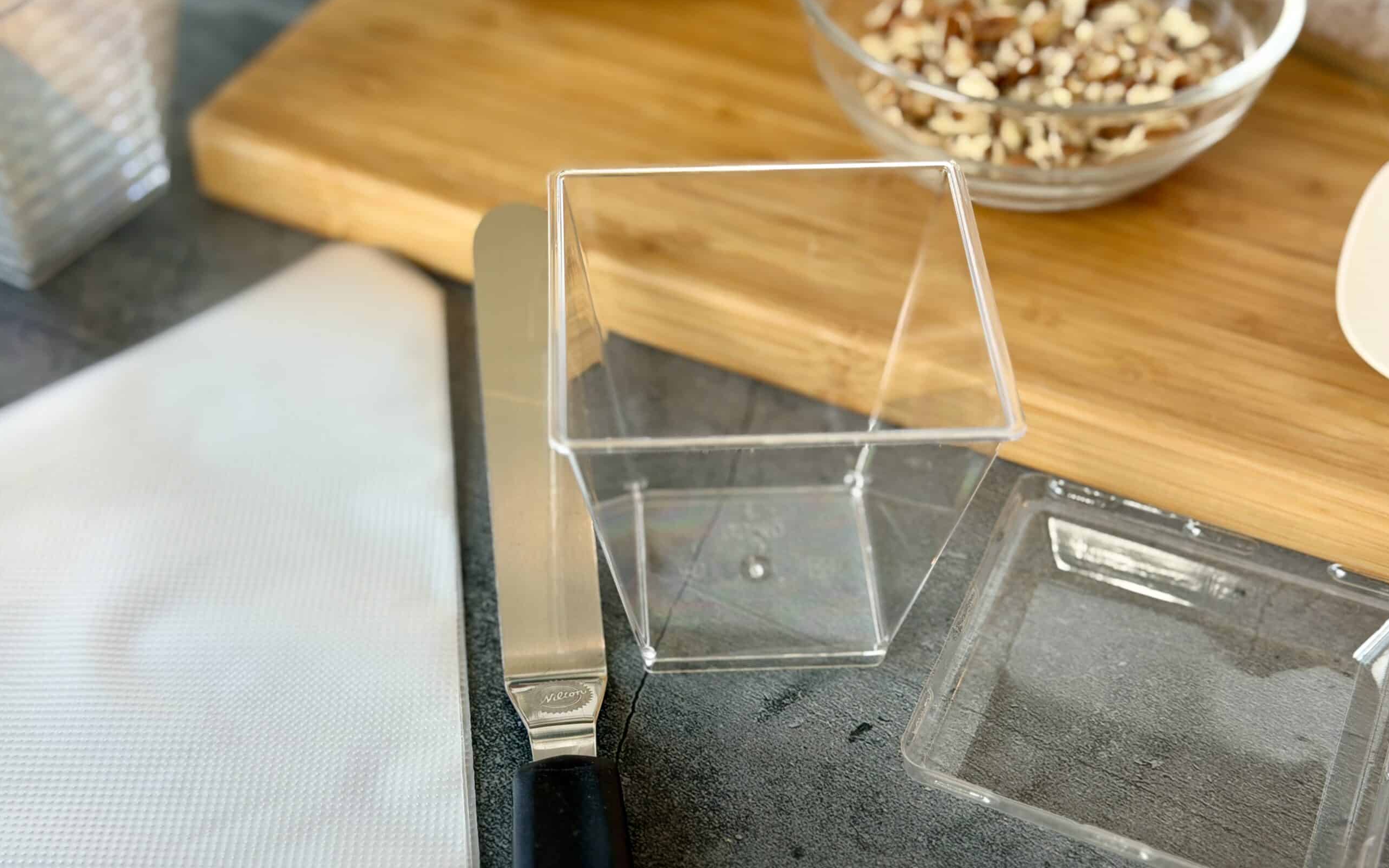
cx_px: 695
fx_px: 1931
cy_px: 511
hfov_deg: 39.6
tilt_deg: -45.5
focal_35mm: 51
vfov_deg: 25.3
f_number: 1.78
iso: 80
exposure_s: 1/121
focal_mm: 6.76
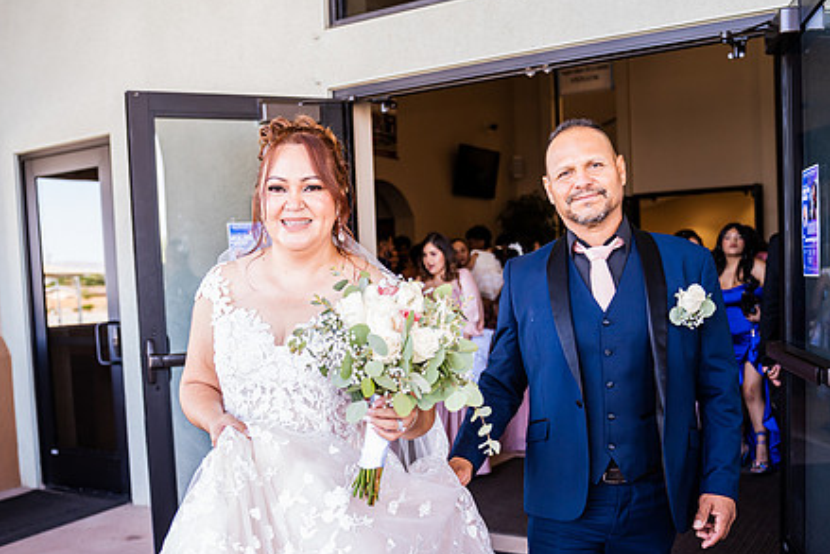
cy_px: 355
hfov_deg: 51.9
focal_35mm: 37
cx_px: 397
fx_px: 853
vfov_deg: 35.7
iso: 640
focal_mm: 28
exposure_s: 1/320
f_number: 2.8
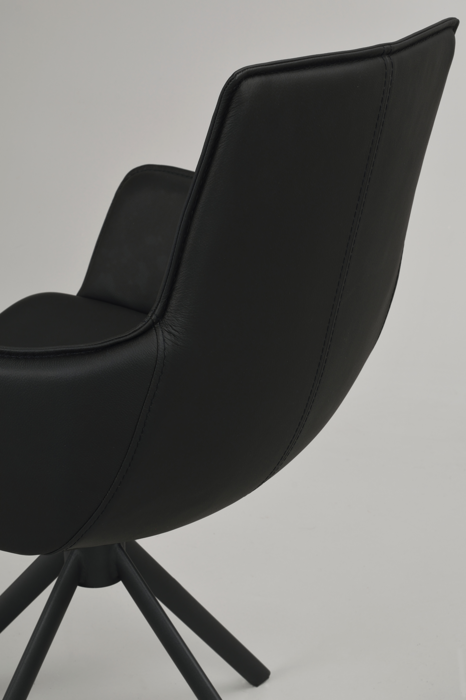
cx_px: 233
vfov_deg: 27.0
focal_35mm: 75
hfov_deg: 18.2
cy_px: 350
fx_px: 1456
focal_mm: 50
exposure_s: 1/160
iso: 100
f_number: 16
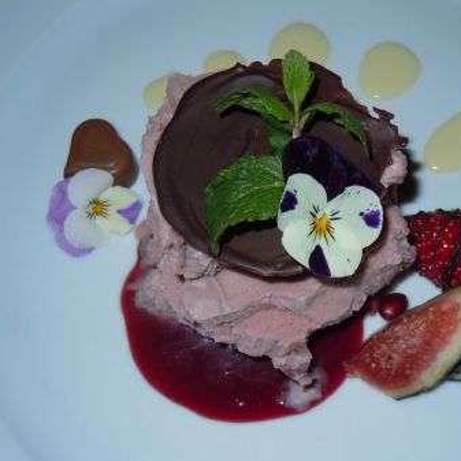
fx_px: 979
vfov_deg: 26.5
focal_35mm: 65
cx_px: 309
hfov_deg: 26.3
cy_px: 228
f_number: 3.8
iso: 100
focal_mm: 8.1
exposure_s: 1/30
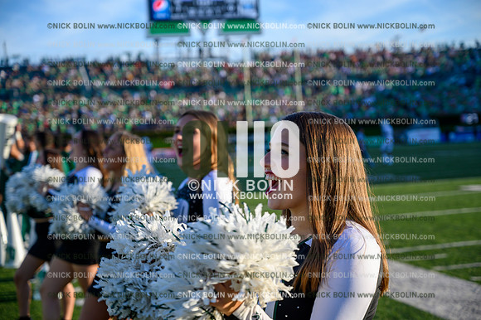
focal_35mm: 70
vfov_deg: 19.4
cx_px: 240
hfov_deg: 28.9
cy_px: 160
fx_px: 935
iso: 100
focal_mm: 70
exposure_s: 1/400
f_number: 4
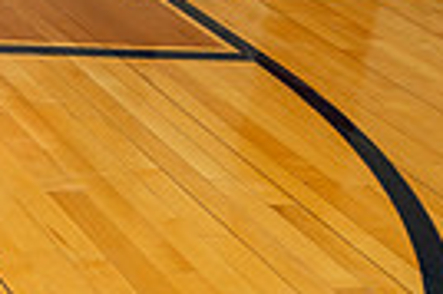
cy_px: -383
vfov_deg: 10.0
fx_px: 1487
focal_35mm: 121
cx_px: 165
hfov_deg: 16.9
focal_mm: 36
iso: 800
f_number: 8
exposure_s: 1/250
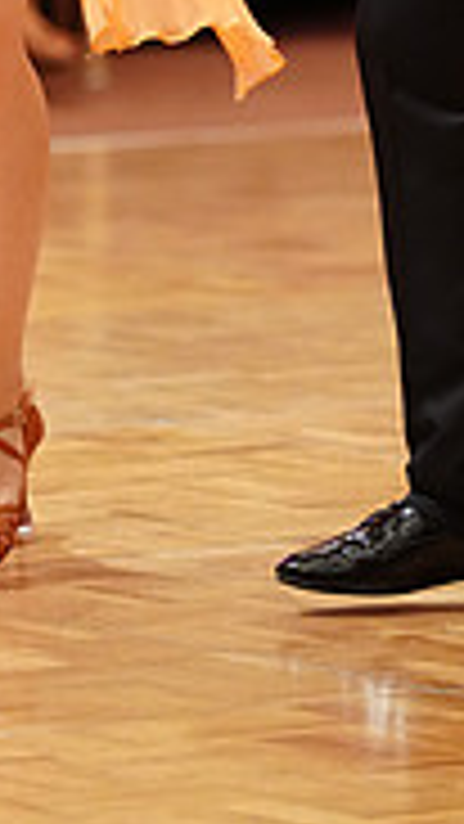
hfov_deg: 2.1
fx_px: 12396
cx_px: 200
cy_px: -329
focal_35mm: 567
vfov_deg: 3.8
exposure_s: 1/250
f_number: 2.8
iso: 3200
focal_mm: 171
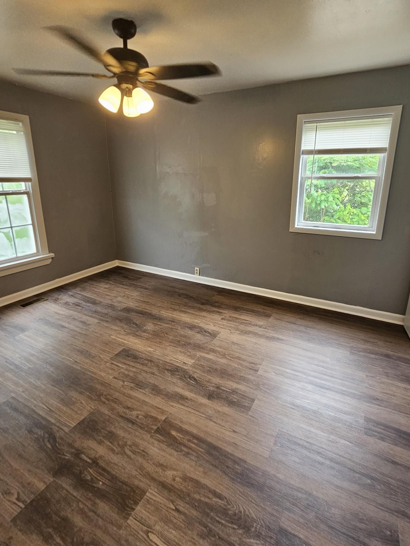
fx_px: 253
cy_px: 245
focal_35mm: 16
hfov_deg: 78.0
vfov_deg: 94.2
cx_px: 217
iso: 160
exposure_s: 1/70
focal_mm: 2.2
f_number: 2.2
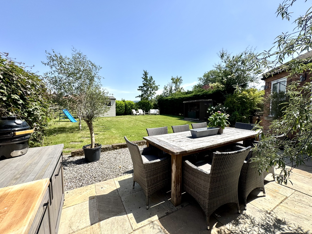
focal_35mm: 14
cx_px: 156
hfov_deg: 102.1
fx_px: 126
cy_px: 117
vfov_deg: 85.7
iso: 40
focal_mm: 2.22
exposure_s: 1/1748
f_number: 2.2
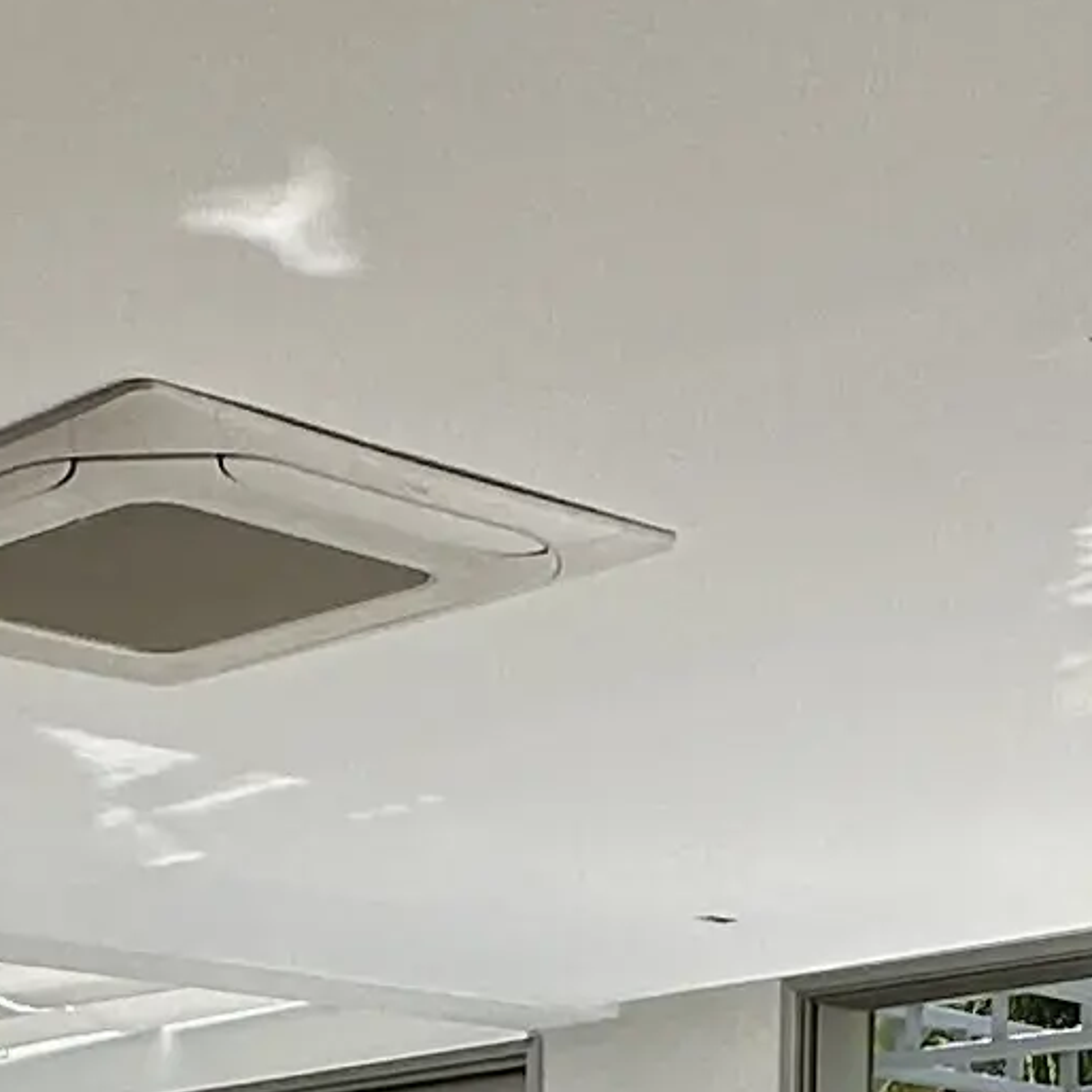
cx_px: -55
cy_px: 1993
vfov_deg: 15.3
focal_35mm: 97
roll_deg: -0.4
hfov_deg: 17.4
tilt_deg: -7.5
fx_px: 3462
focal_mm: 2.22
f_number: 2.2
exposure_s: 1/452
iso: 40
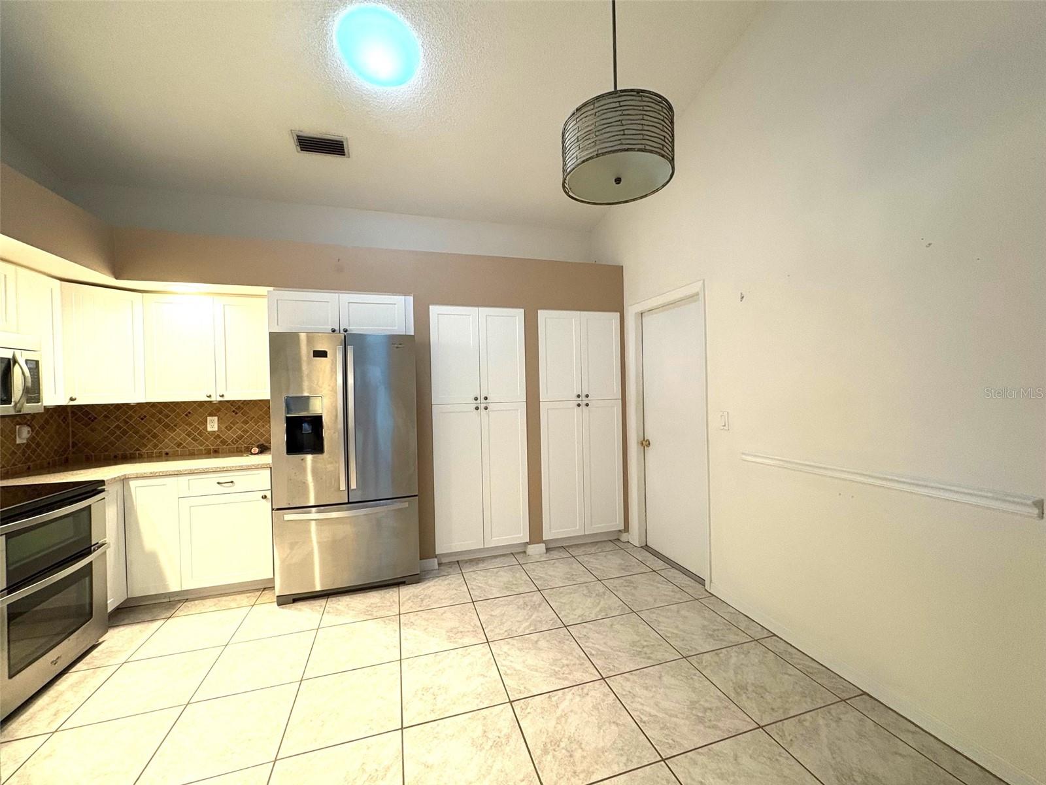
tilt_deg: -0.2
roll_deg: +1.2
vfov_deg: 85.7
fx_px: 423
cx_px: 523
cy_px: 392
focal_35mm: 14
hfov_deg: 102.1
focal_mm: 2.22
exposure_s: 1/60
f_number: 2.2
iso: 400
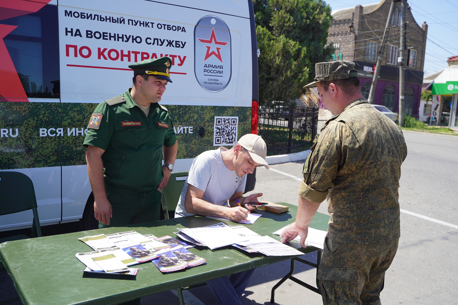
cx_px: 229
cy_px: 152
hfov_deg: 57.2
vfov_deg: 40.0
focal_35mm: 33
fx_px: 420
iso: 100
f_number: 5.6
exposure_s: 1/400
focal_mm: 33
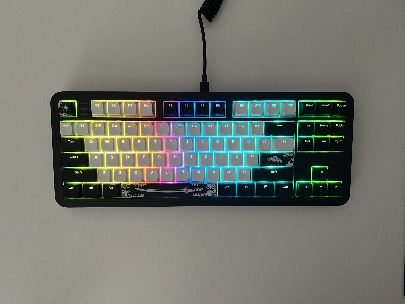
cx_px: 202
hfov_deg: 67.3
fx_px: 304
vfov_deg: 53.1
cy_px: 152
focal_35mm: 26
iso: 200
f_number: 1.5
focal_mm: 5.7
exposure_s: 1/50
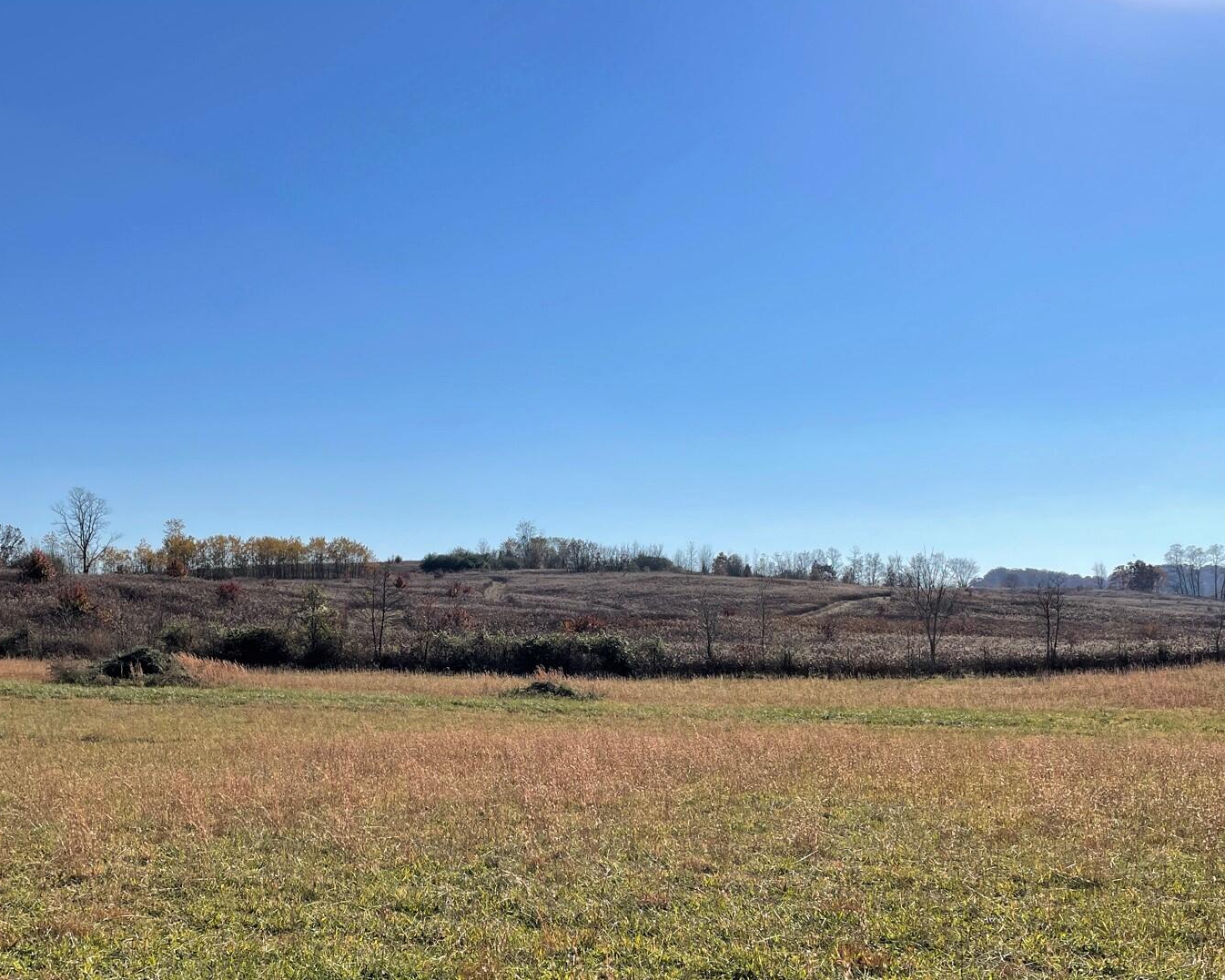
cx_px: 541
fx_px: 1378
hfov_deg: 47.8
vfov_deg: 38.6
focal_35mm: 38
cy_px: 678
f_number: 1.6
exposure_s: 1/7299
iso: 32
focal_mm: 4.2
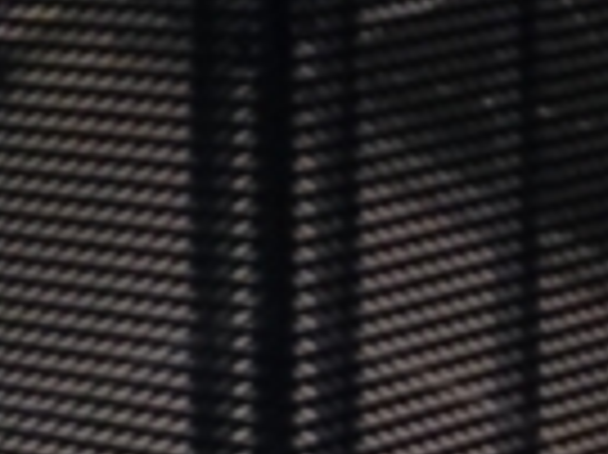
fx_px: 4405
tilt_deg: +9.1
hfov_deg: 7.5
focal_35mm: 251
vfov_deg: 5.3
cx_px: -707
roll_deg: -2.9
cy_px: 1668
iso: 125
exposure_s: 1/20
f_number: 2.4
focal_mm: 4.12
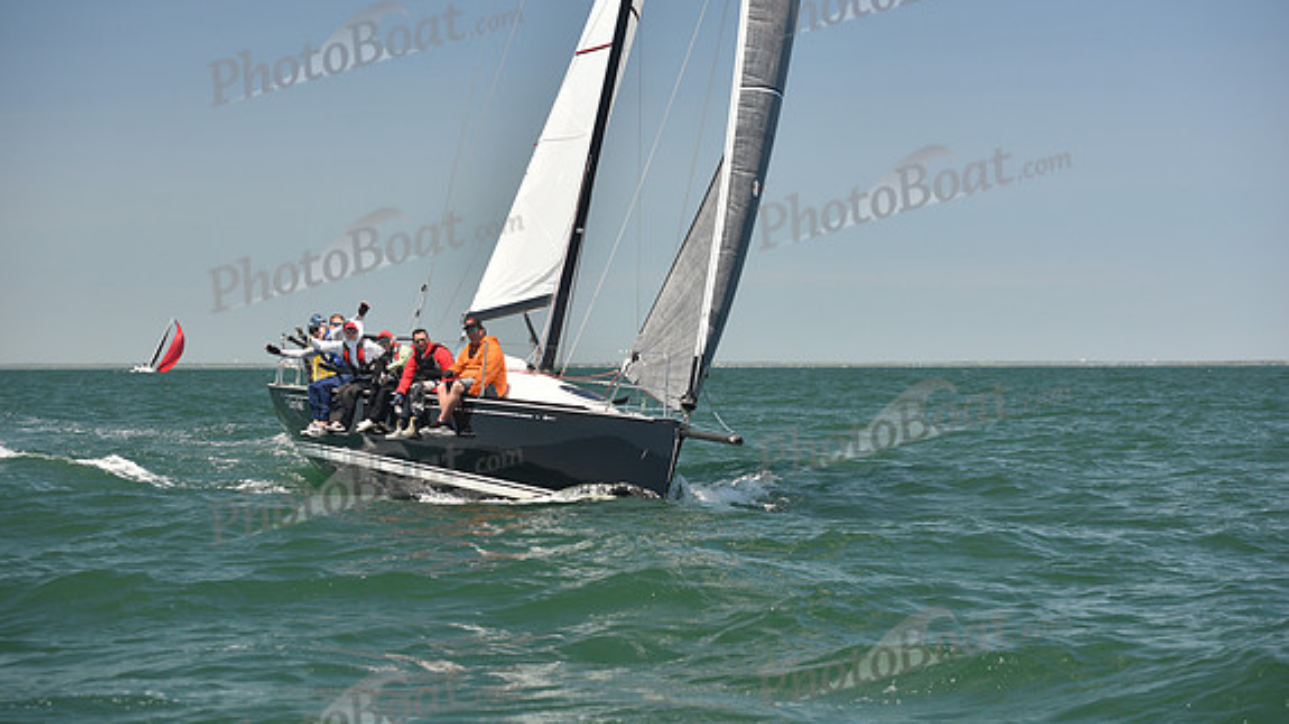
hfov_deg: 28.6
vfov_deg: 16.3
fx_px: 2528
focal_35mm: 74
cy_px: 340
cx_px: 641
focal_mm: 70
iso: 250
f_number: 4
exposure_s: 1/800
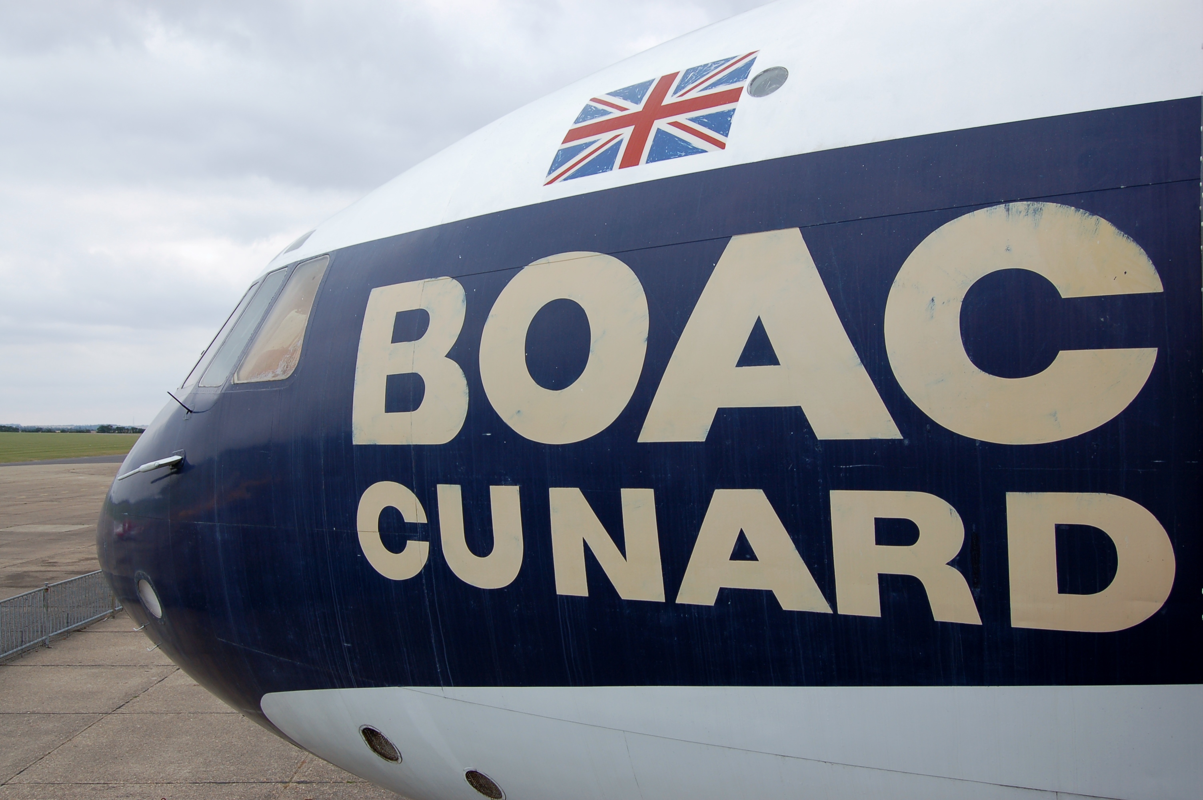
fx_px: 1102
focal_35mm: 33
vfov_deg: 39.9
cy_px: 400
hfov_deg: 57.3
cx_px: 602
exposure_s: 1/200
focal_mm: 22
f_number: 7.1
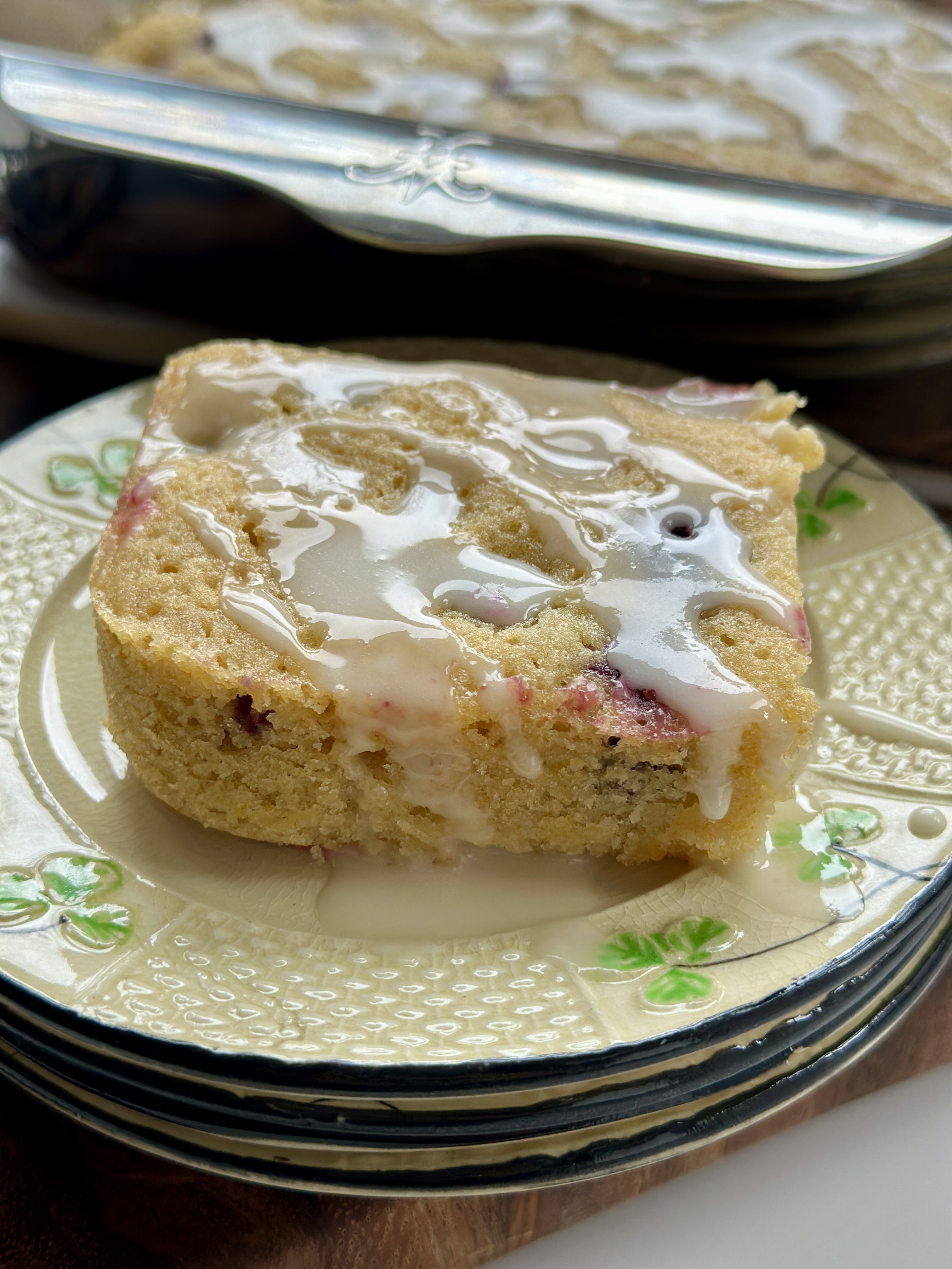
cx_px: 476
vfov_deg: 39.7
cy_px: 634
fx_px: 1760
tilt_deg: -39.1
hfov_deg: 30.3
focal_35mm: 48
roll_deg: -1.6
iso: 64
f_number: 1.78
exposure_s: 1/147
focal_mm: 6.86
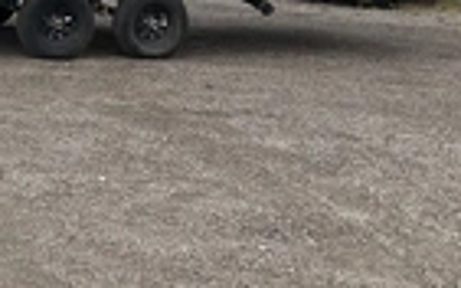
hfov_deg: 22.4
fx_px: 1093
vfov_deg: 14.6
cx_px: -52
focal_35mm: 87
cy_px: -46
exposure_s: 1/1848
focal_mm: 3
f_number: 1.8
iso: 25
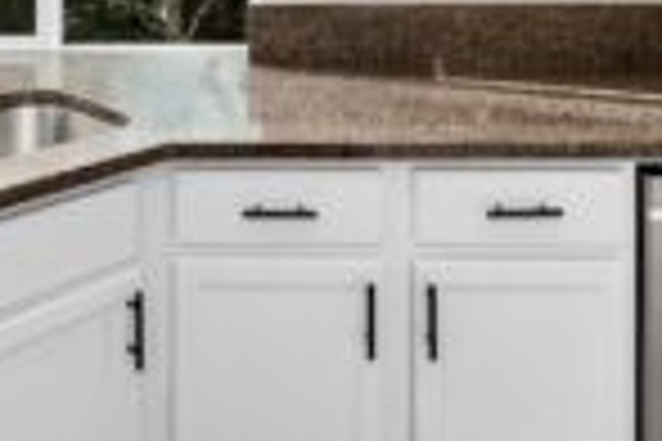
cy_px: -74
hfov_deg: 50.4
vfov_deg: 30.4
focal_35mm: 38
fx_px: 699
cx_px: 270
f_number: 7.1
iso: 80
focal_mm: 14
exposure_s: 1/80
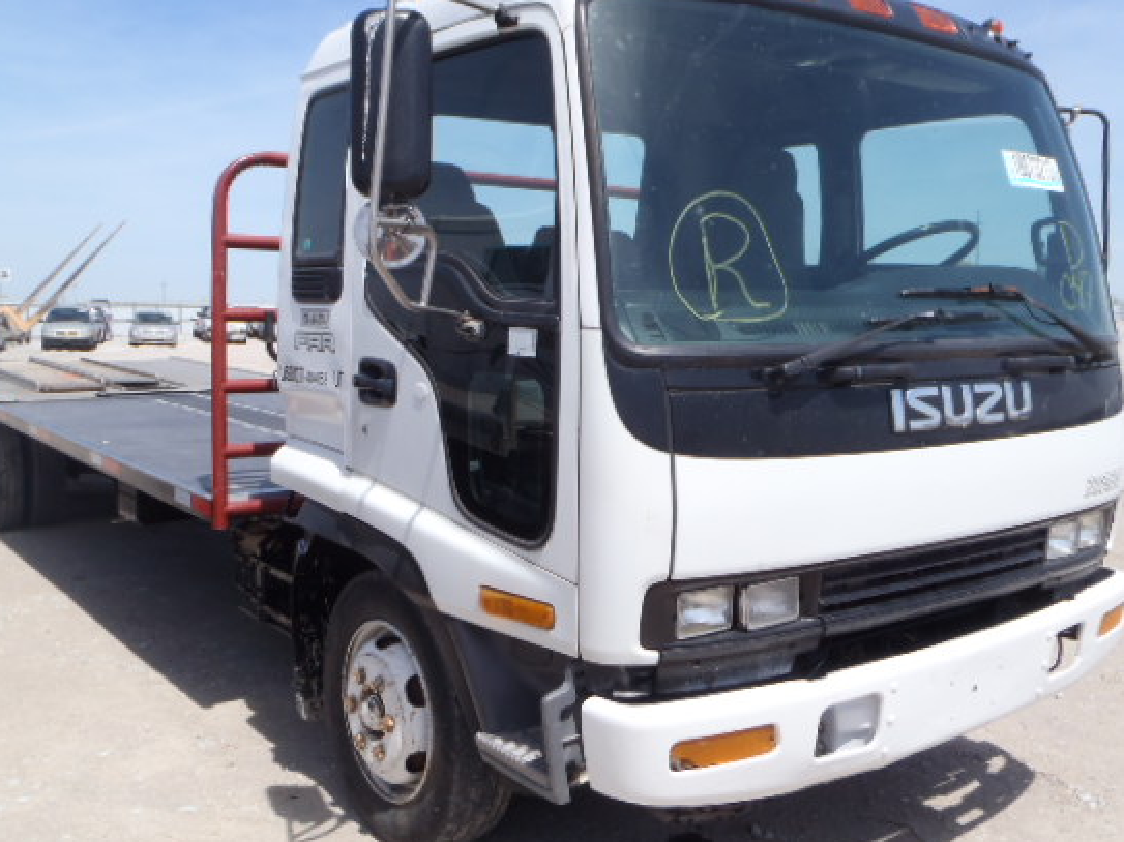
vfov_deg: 42.9
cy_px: 408
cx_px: 553
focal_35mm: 33
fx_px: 1071
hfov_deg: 55.4
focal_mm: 5
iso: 80
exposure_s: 1/500
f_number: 4.5
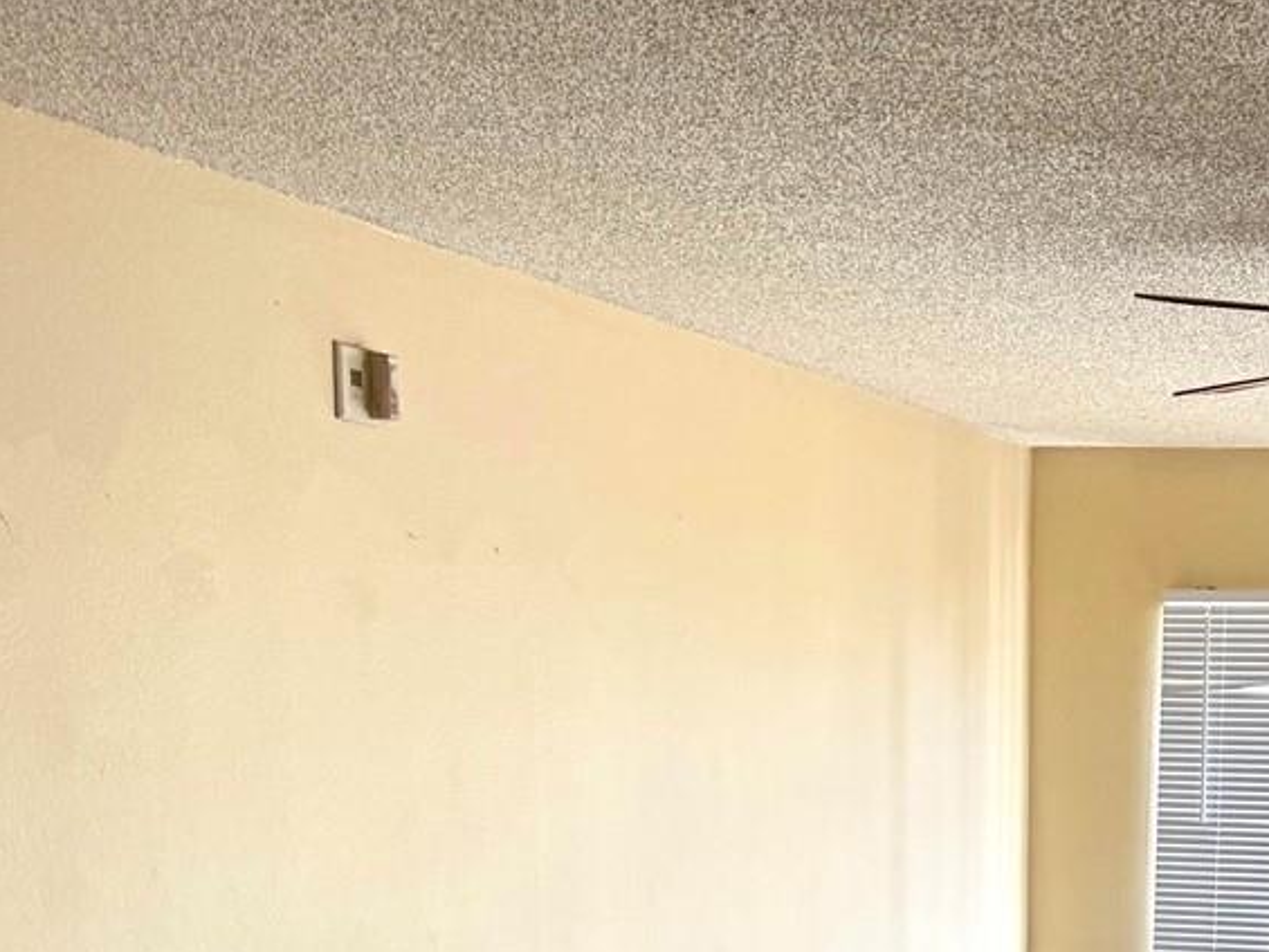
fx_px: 2493
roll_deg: -1.6
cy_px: 1266
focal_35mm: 68
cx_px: 1361
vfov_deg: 19.7
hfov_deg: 26.5
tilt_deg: -10.4
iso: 64
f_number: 1.78
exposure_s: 1/121
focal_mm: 6.76
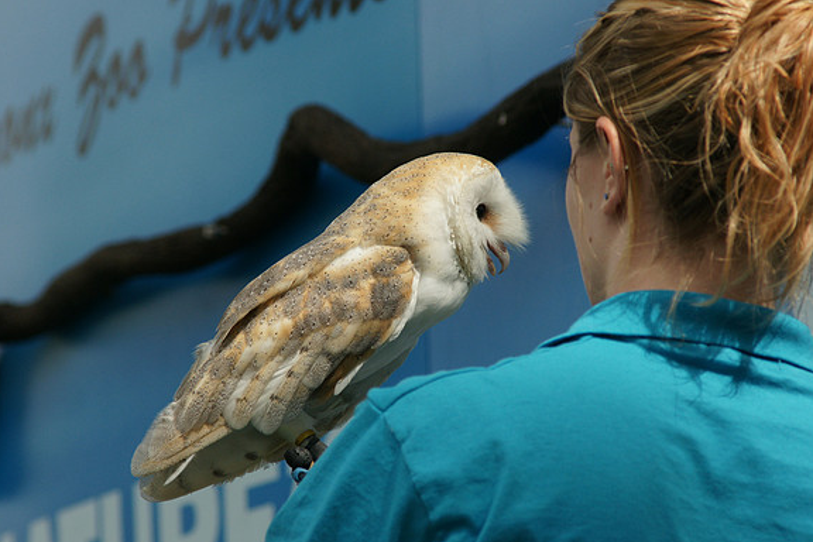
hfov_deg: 6.5
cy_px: 272
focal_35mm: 317
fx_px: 7158
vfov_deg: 4.3
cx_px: 405
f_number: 8
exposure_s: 1/800
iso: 400
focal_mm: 210
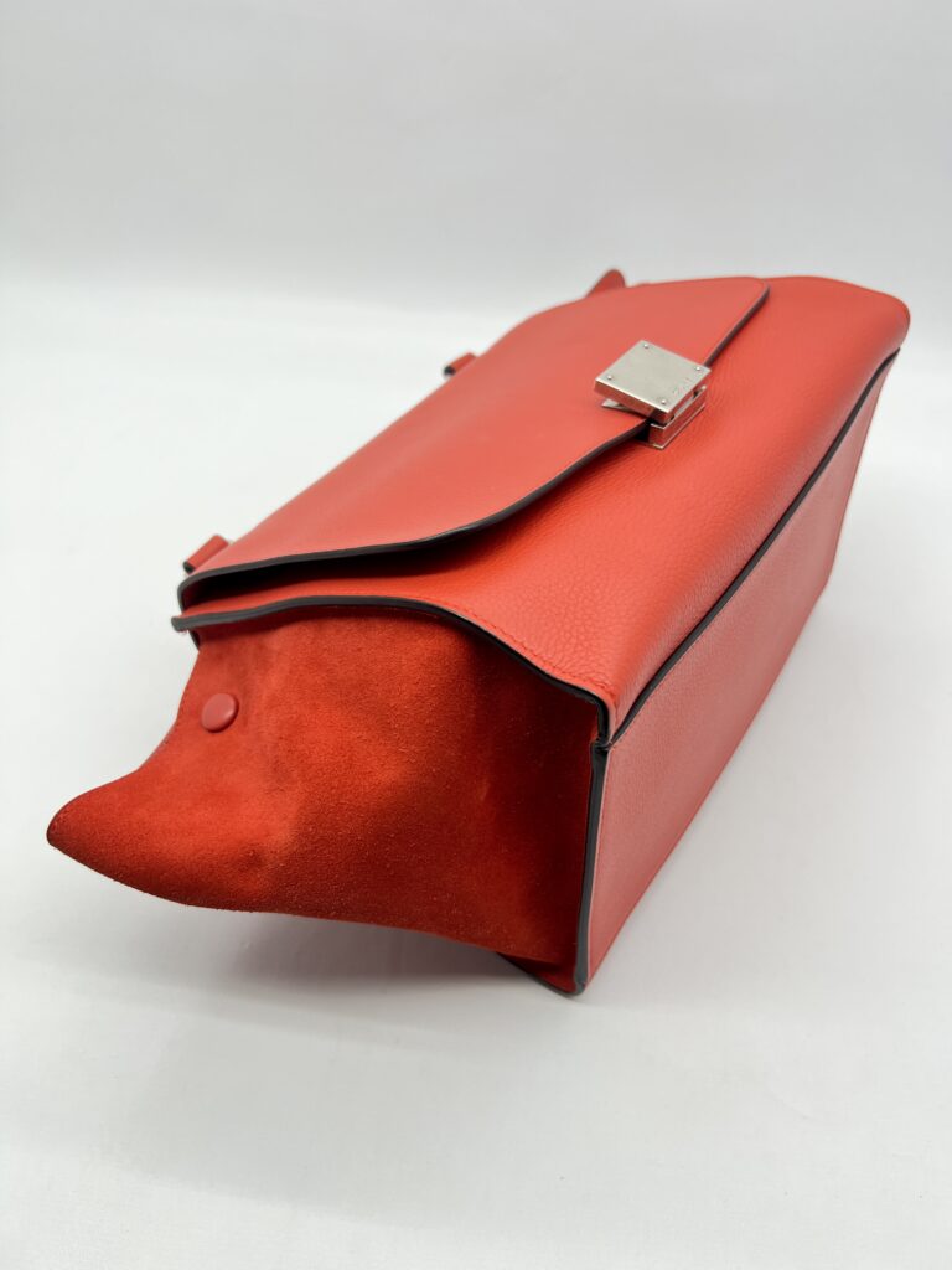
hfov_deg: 53.1
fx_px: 953
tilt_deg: -43.8
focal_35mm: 26
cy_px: 635
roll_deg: -2.0
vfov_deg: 67.3
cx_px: 476
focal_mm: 5.7
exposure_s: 1/100
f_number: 1.5
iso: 40
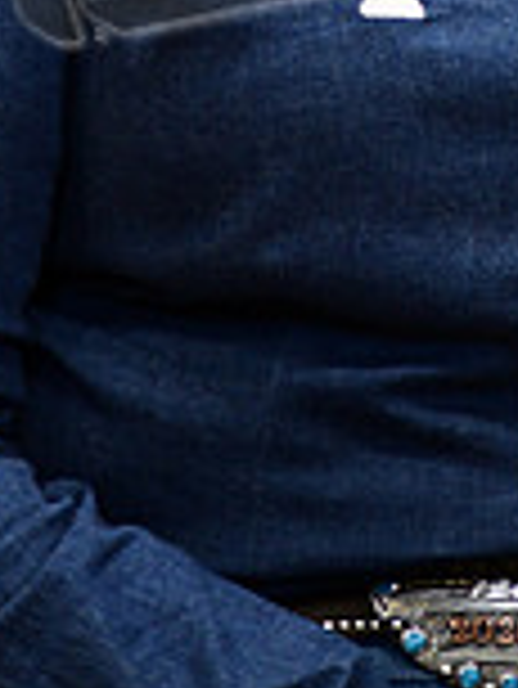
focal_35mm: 423
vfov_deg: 4.6
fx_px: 8428
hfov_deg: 3.5
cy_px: -540
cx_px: 516
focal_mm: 116
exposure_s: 1/250
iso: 2500
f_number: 4.2
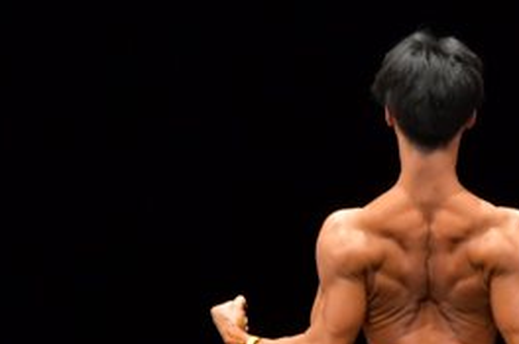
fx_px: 11426
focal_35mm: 794
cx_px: 428
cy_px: 436
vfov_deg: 1.7
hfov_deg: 2.6
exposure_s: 1/400
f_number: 5.6
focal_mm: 180
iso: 4000
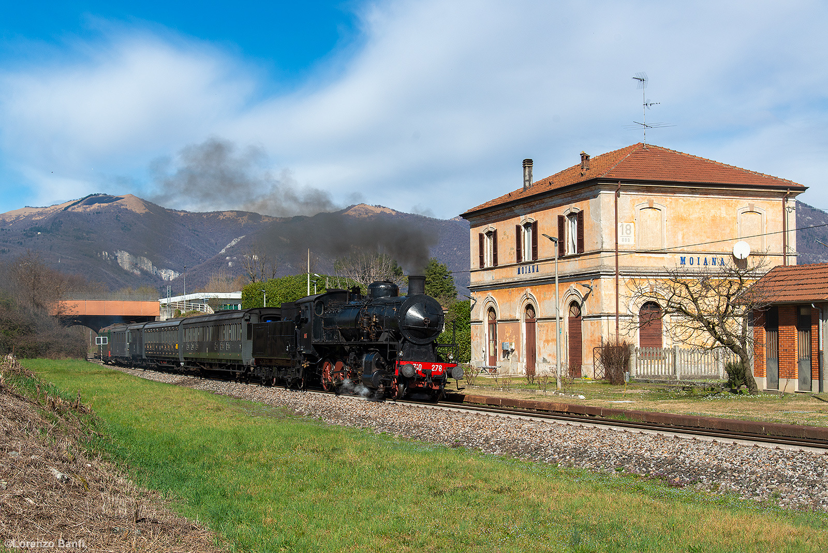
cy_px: 276
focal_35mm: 48
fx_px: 1104
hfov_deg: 41.1
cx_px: 414
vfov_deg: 28.1
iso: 250
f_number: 7.1
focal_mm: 48
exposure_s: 1/800
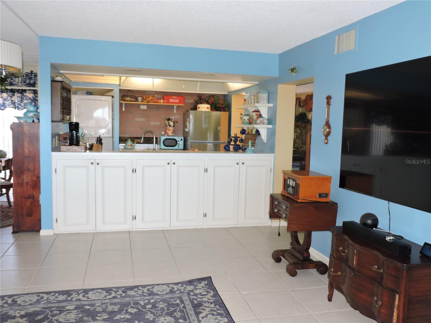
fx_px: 374
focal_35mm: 30
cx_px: 216
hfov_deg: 60.0
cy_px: 162
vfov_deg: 46.8
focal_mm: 5.4
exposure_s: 1/30
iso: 200
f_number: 3.1
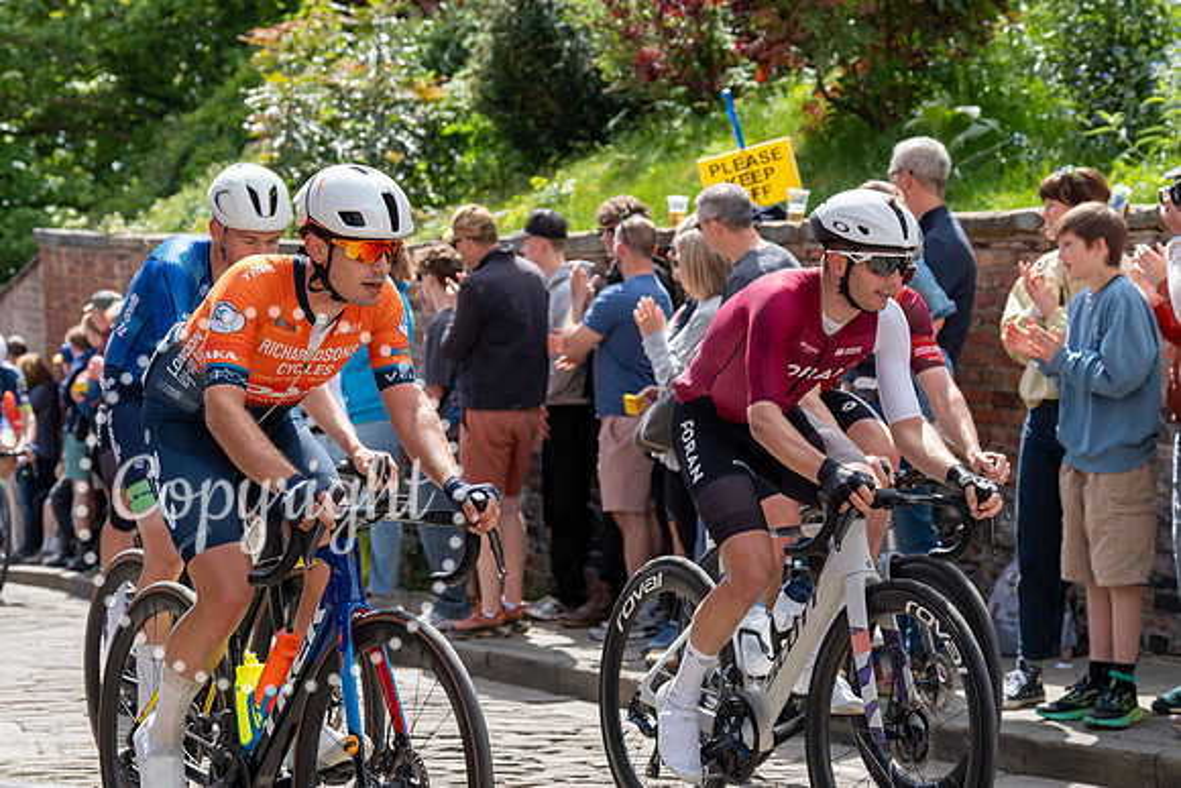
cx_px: 450
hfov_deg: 23.4
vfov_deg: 15.8
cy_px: 300
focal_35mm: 87
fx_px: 2843
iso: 400
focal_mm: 70
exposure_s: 1/1000
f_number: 5
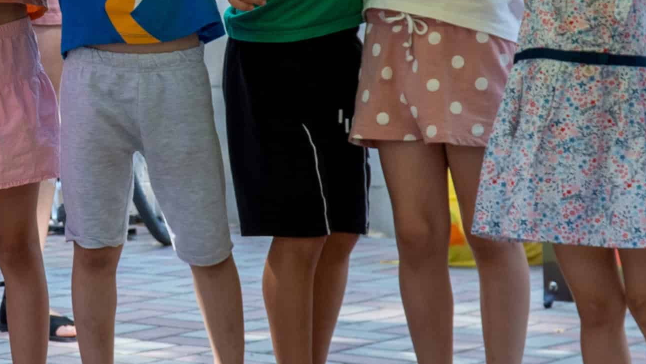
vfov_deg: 9.5
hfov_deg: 16.4
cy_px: -21
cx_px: -68
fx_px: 2176
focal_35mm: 127
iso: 250
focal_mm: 23
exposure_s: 1/250
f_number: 4
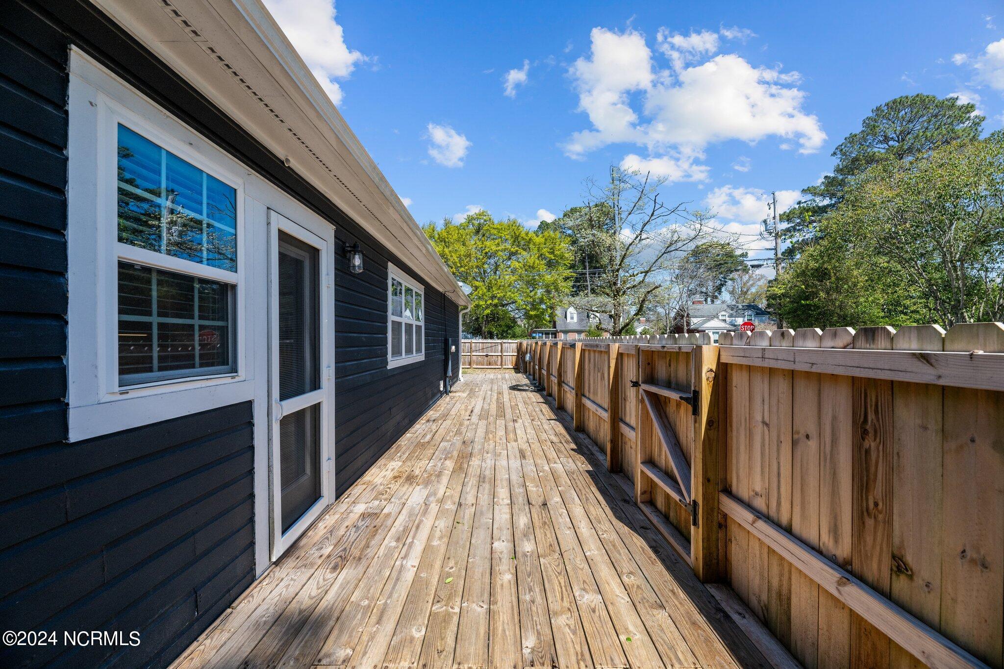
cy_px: 334
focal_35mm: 14
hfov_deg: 104.3
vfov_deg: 81.2
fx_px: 390
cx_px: 502
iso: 400
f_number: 9
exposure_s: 1/640
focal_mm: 14
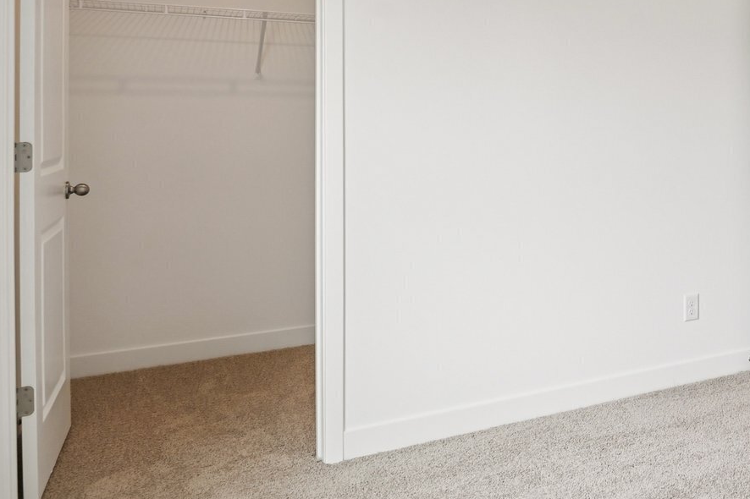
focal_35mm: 37
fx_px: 771
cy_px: 136
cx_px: 788
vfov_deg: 35.3
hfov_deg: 42.8
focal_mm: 16
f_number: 8
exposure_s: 1/30
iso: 100
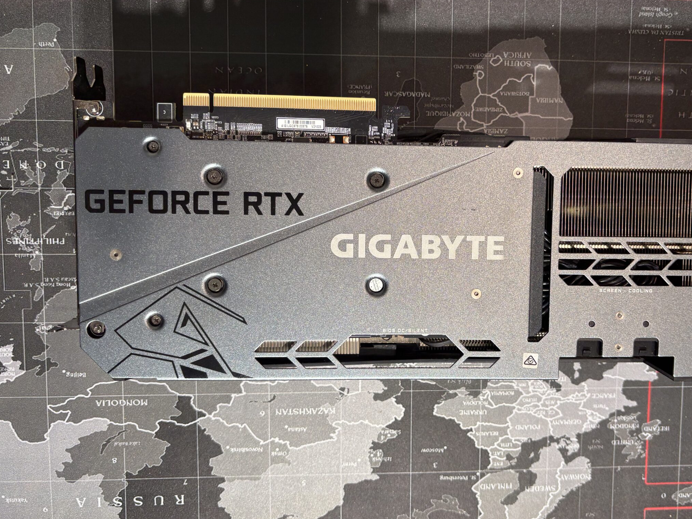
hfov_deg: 55.0
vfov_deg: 42.9
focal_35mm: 33
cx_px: 410
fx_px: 660
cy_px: 244
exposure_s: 1/100
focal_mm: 5.96
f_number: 1.6
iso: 100
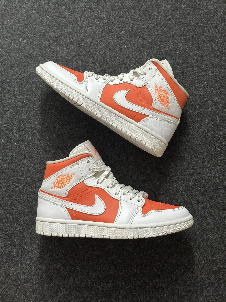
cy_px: 151
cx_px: 113
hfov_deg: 30.3
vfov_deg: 39.7
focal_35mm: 48
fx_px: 418
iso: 200
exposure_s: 1/34
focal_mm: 6.86
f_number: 1.78
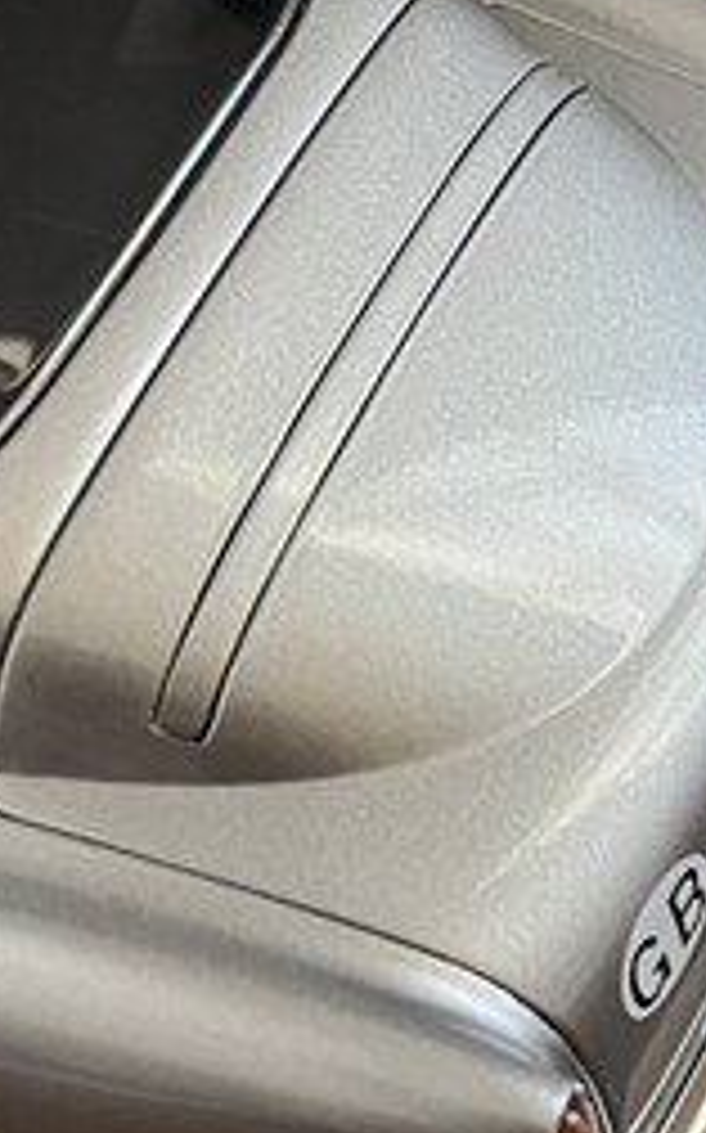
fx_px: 2160
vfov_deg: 28.3
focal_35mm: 70
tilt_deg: -59.6
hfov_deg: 17.7
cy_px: 1021
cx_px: 832
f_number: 1.6
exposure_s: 1/40
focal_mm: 5.1
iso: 500
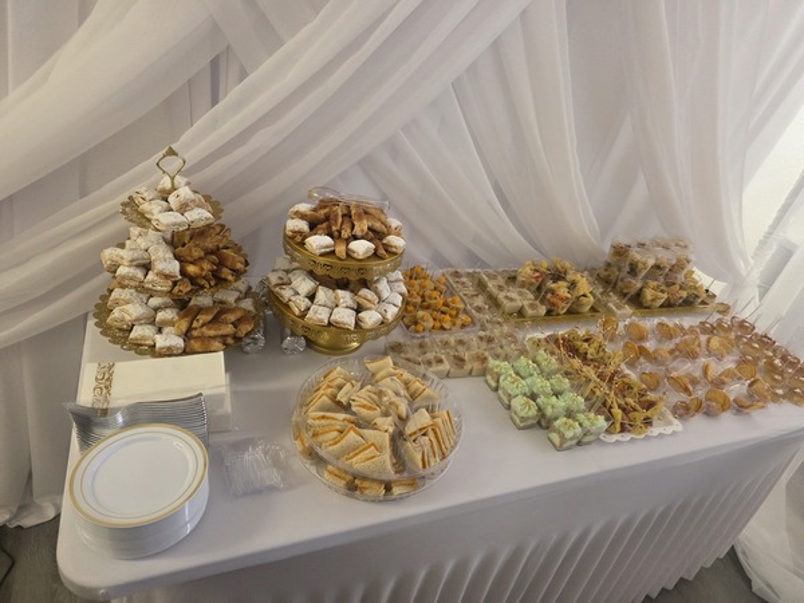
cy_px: 302
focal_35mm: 23
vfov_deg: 58.9
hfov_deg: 73.9
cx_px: 402
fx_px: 534
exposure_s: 1/120
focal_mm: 6.3
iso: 400
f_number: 1.7
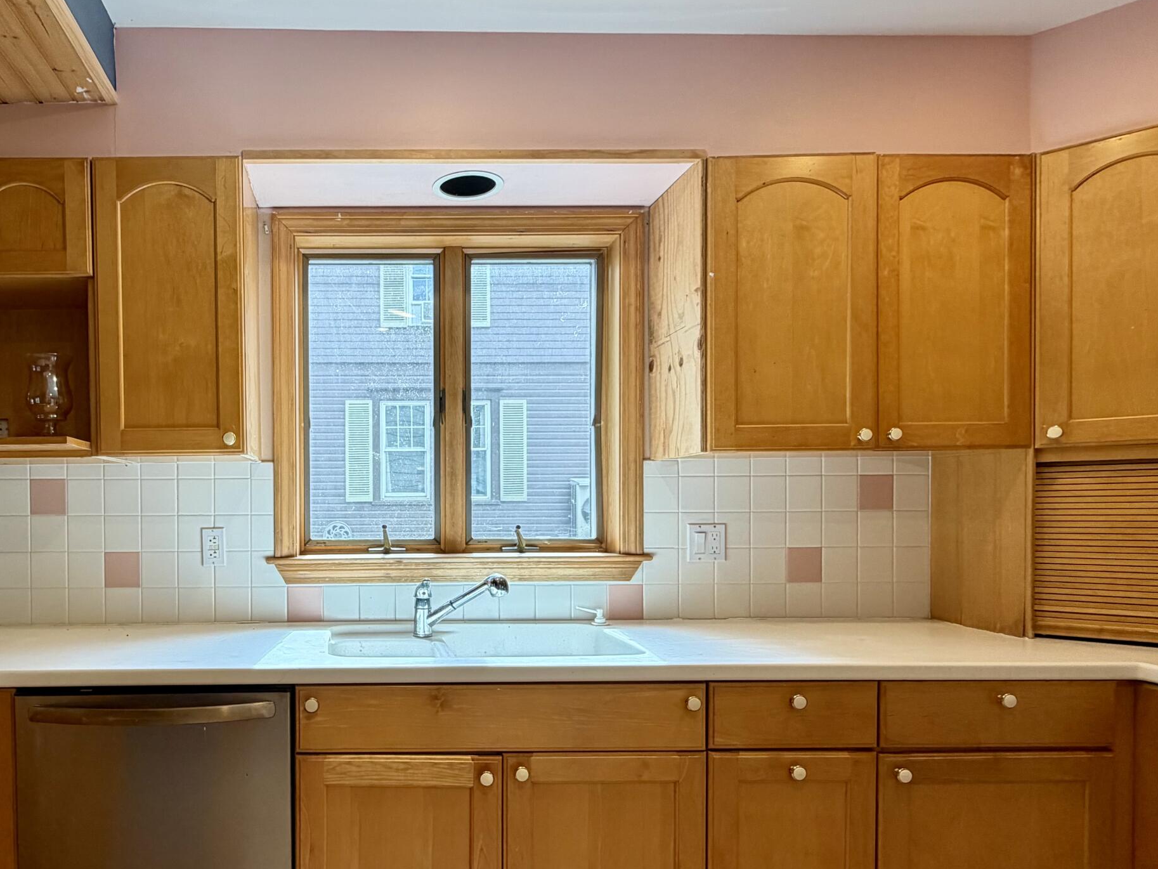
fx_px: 770
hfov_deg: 71.2
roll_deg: +0.2
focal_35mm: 23
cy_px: 518
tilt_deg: -1.8
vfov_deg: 58.5
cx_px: 362
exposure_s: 1/120
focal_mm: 2.22
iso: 100
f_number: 2.2
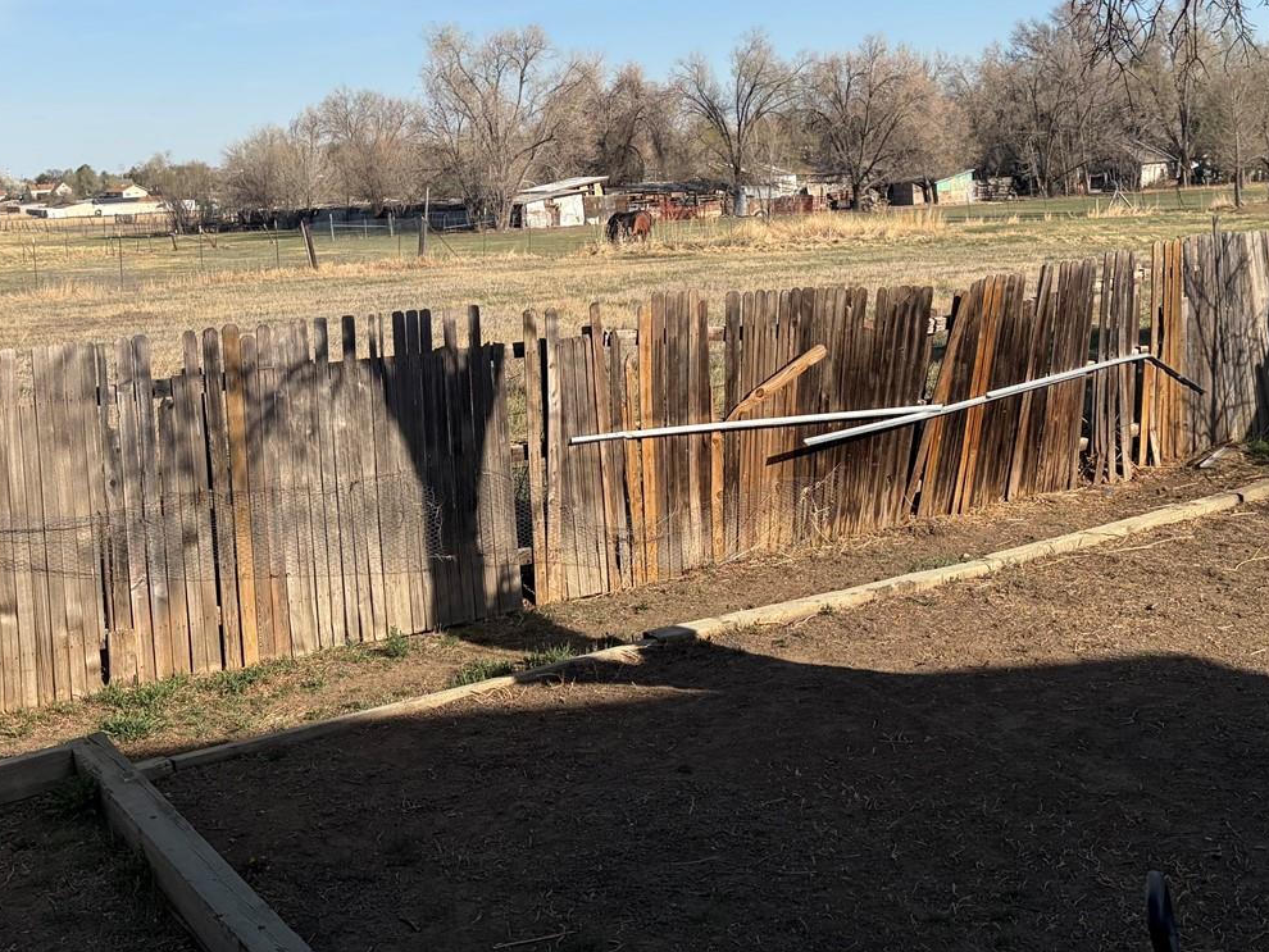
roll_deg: +3.5
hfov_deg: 44.8
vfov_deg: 33.7
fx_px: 1540
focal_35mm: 42
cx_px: 627
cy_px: 246
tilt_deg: +0.4
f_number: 1.6
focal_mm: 5.96
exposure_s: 1/5348
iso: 64
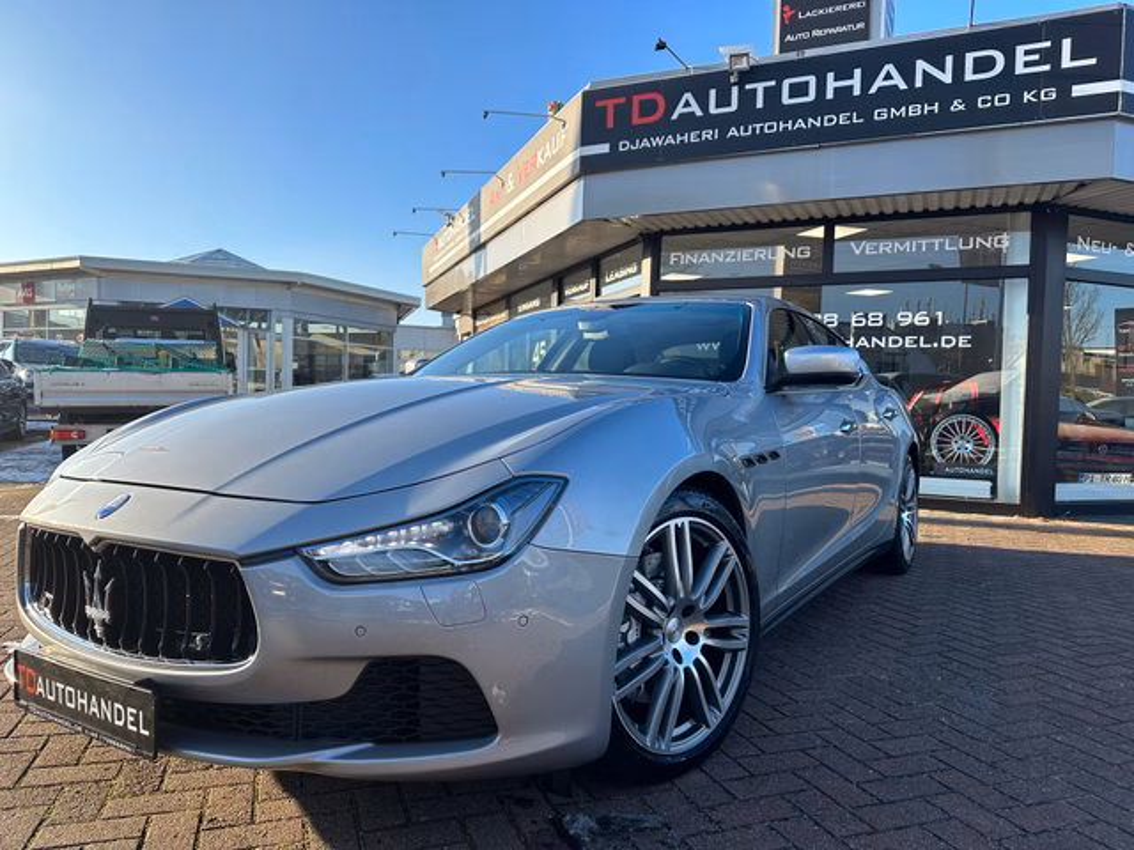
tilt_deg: -2.3
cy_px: 425
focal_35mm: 24
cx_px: 567
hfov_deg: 71.6
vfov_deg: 56.8
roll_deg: -2.0
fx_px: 786
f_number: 1.78
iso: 80
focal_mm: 6.86
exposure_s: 1/1751
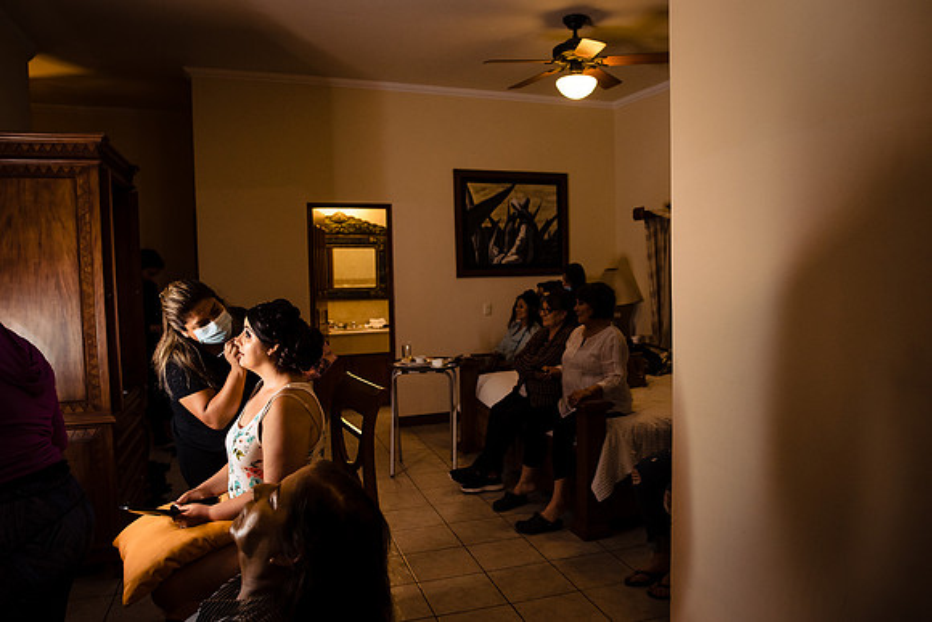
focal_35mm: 26
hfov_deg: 69.8
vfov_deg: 49.9
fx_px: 668
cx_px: 466
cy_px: 311
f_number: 3.5
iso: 800
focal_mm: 24
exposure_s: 1/125
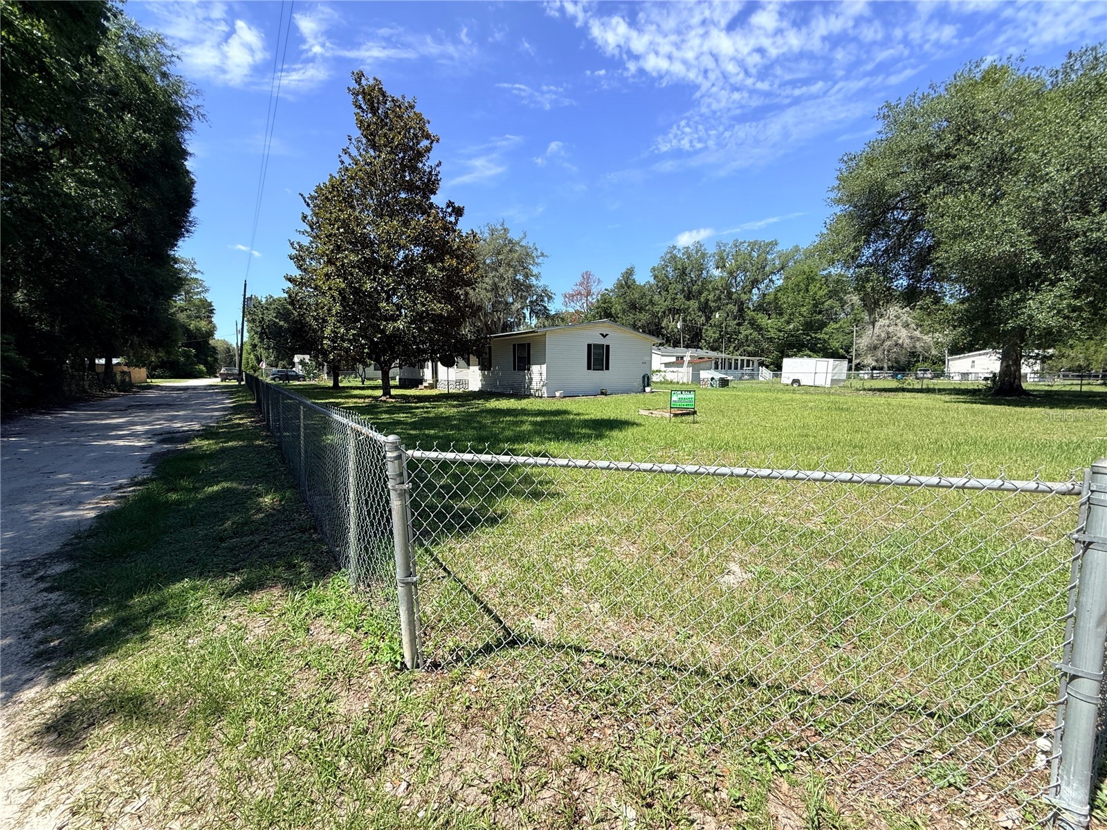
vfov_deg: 85.7
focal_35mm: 14
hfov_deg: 102.1
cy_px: 415
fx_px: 448
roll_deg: -1.0
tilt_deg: -5.7
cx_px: 554
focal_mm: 2.22
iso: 50
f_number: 2.2
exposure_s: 1/1068
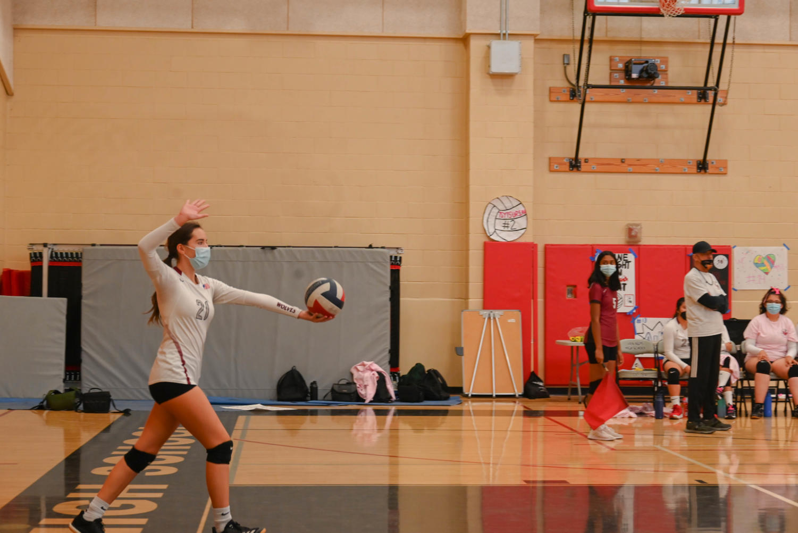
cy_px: 266
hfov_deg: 31.9
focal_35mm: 63
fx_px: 1397
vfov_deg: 21.6
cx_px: 399
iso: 1600
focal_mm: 63
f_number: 6
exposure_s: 1/100
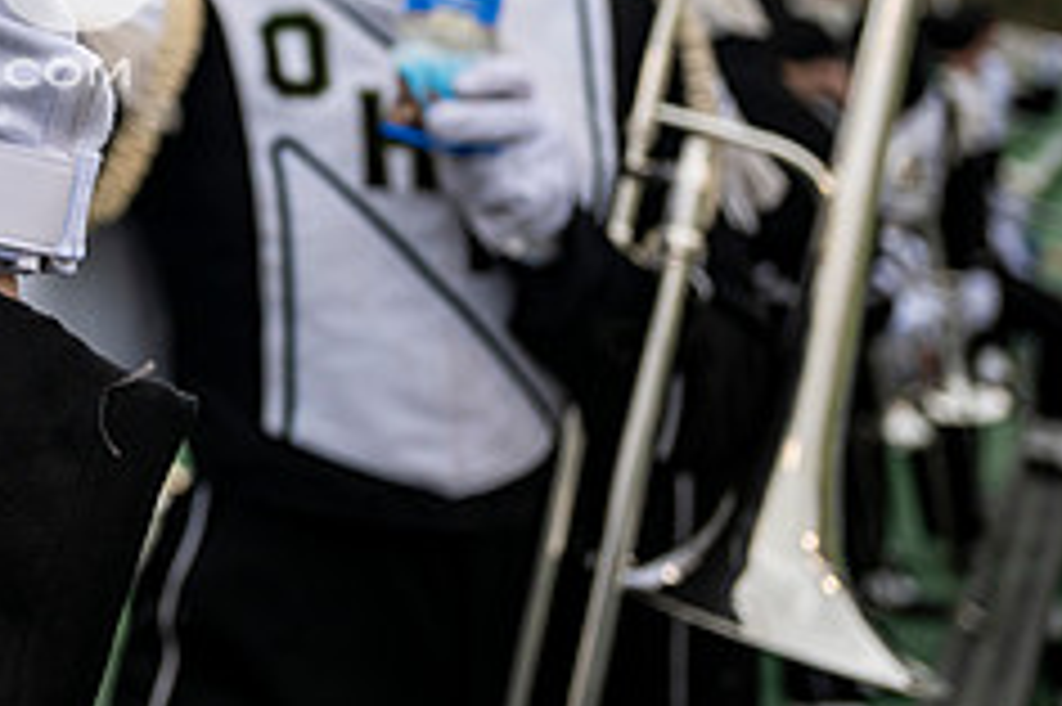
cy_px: -88
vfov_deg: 21.7
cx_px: -180
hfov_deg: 29.6
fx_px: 1739
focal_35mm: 59
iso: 160
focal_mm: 24
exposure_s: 1/500
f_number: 2.8
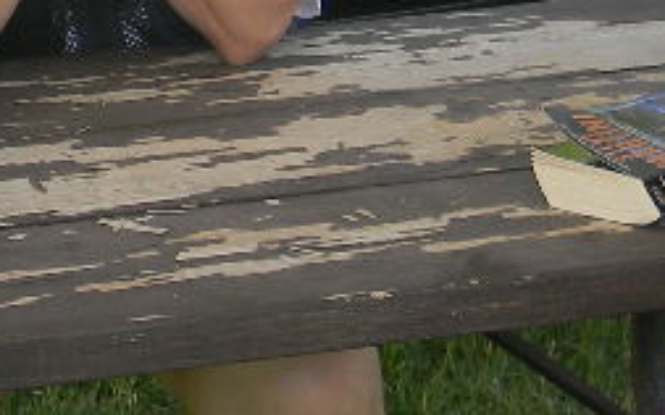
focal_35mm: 202
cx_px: 237
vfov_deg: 6.5
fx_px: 3660
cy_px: -87
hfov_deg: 10.4
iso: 80
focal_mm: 8.6
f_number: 3.9
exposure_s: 1/150
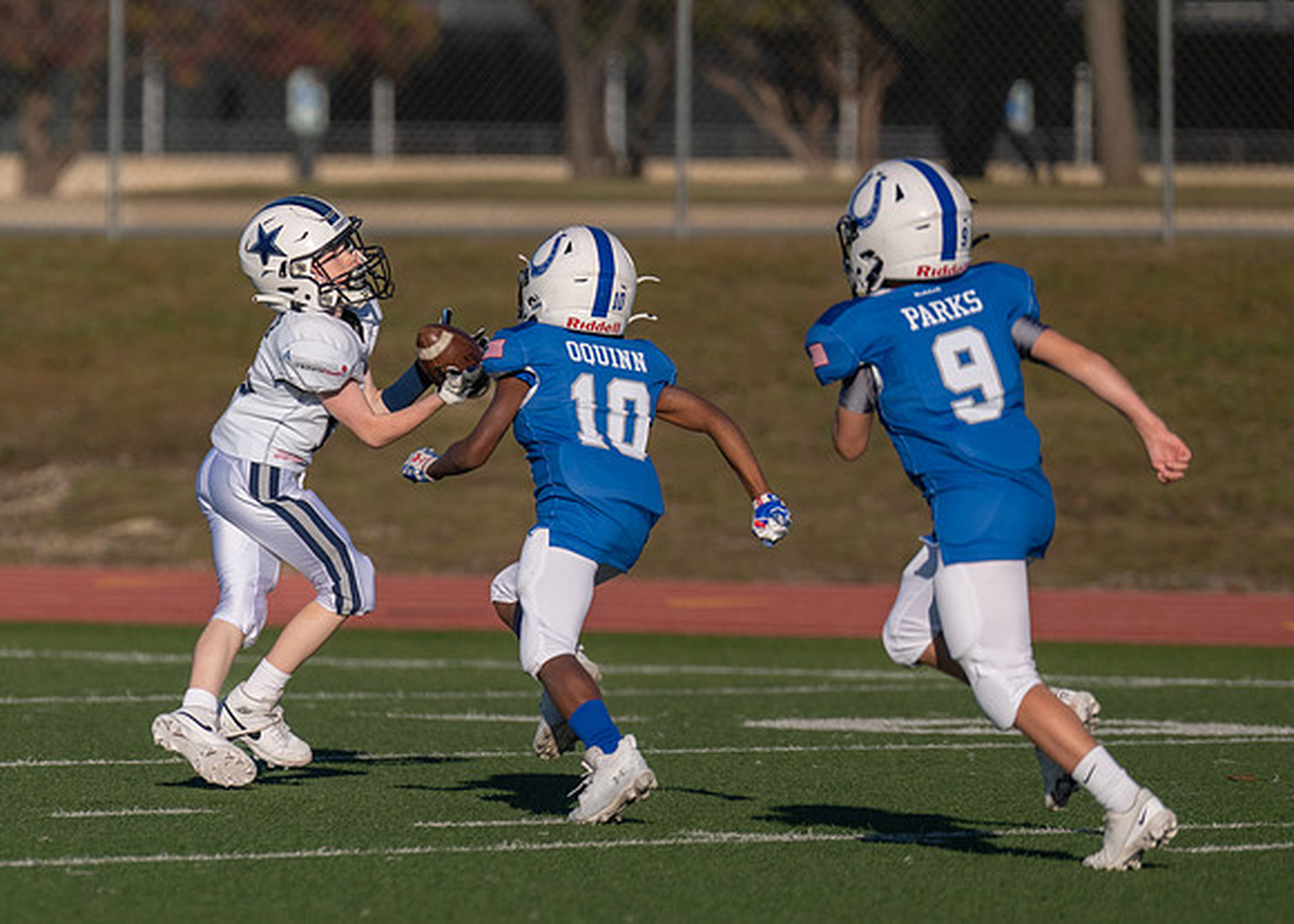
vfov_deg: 2.9
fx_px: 18403
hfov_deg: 4.0
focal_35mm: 501
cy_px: 516
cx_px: 236
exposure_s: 1/3200
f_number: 4
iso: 200
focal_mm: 280
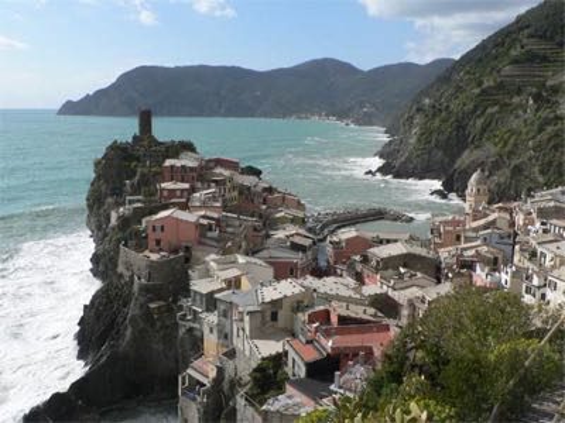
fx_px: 588
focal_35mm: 36
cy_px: 212
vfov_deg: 39.7
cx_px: 282
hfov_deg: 51.4
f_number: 5.6
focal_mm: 6
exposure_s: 1/500
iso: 80
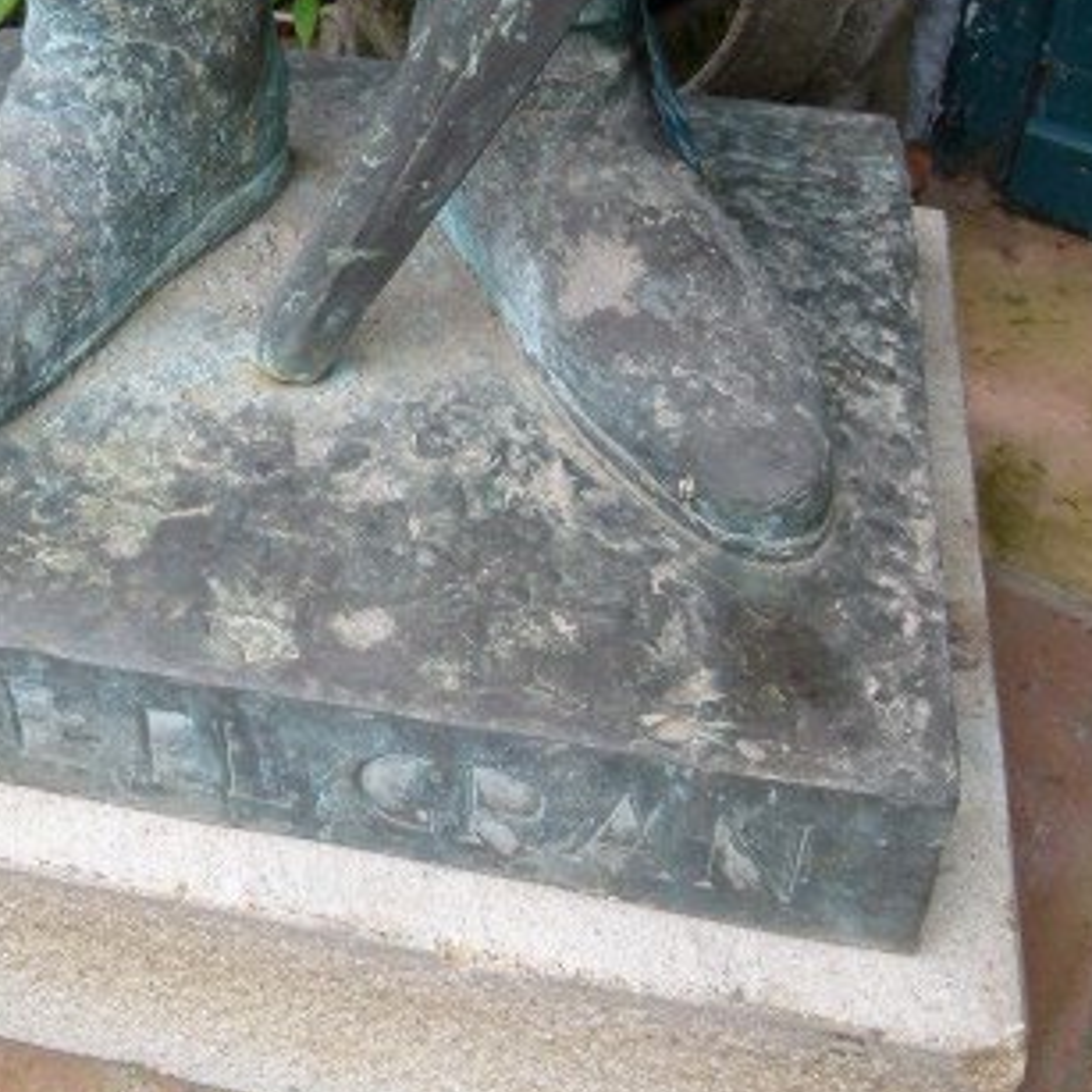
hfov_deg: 36.2
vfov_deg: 35.7
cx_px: 313
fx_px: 1642
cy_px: 231
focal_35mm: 46
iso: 100
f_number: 2.8
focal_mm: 4.5
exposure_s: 1/60
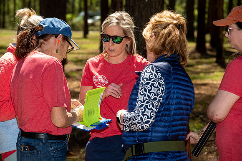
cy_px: 80
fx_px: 873
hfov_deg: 15.8
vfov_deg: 10.5
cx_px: 121
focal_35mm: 130
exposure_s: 1/200
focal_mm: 130
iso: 200
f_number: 8
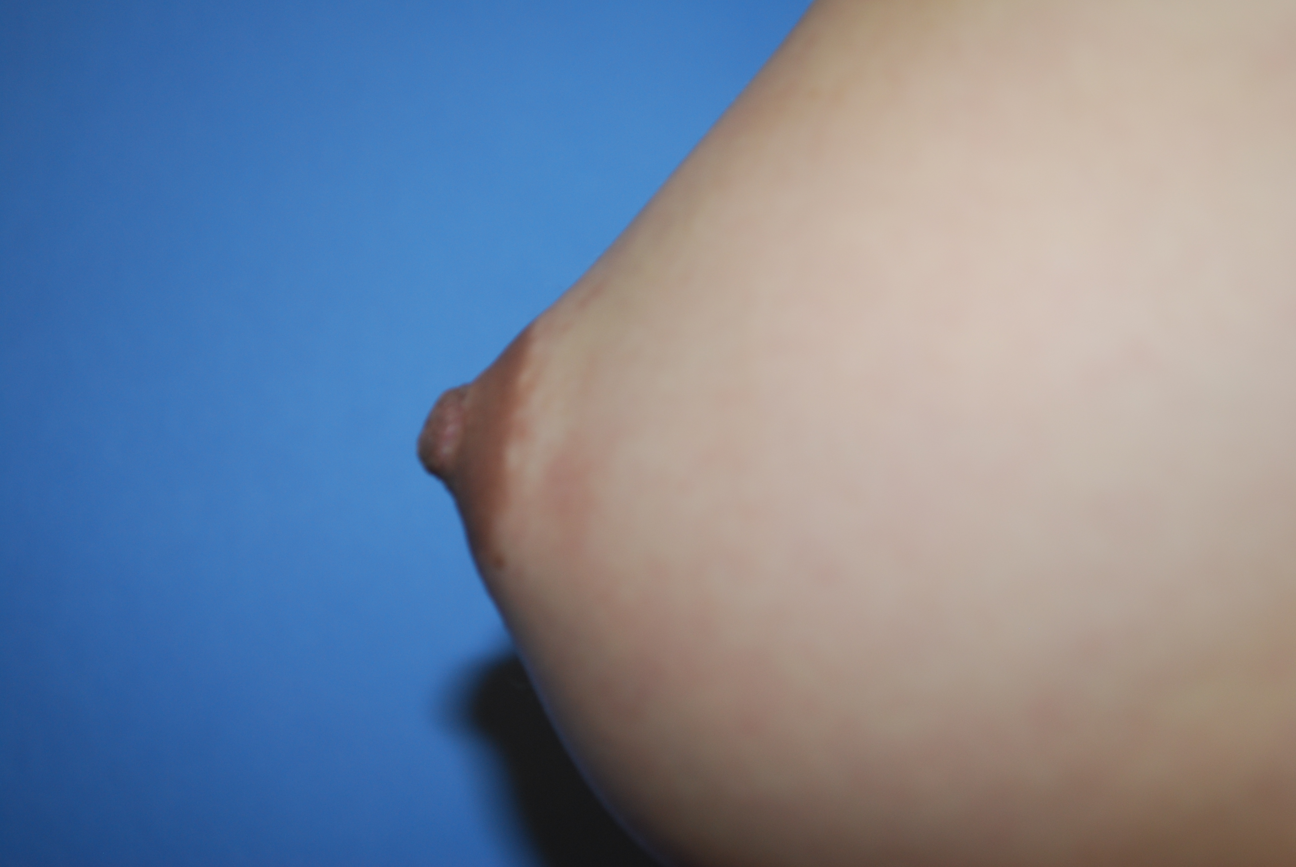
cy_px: 434
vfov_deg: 26.6
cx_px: 648
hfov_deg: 38.8
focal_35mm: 51
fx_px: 1838
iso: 200
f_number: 5
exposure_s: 1/60
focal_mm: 34
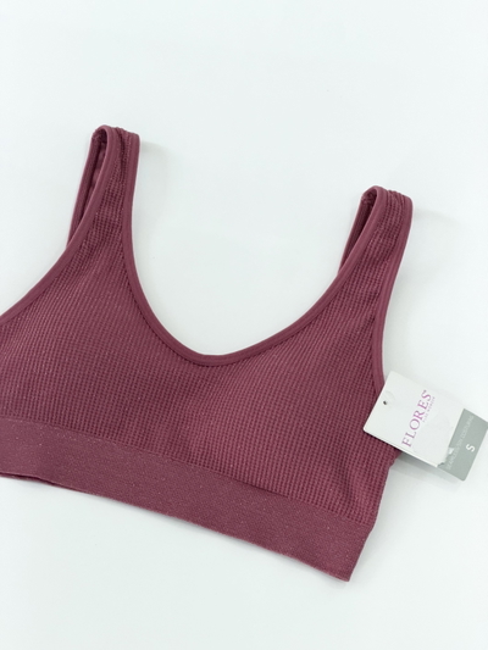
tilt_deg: -69.0
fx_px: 1879
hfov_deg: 14.8
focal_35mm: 100
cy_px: 325
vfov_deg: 19.6
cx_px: 244
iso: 400
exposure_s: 1/100
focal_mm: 16.89
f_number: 2.8
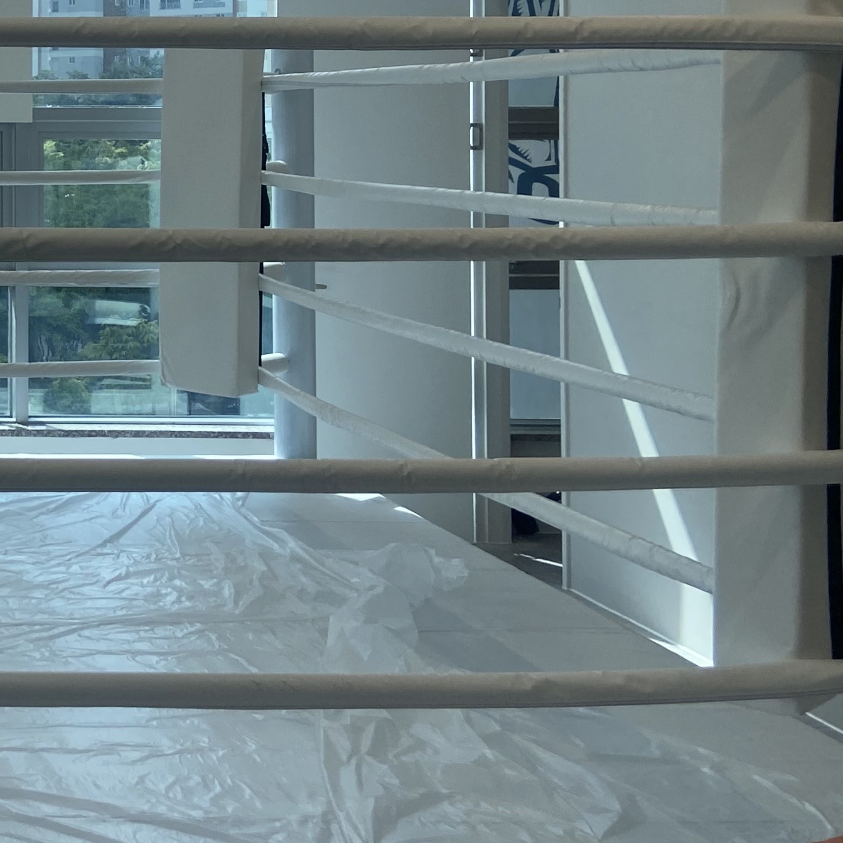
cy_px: 107
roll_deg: +0.0
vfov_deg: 24.4
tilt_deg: +0.9
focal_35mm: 69
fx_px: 1901
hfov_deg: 21.9
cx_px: -314
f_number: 1.8
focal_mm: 4.25
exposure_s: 1/839
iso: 32
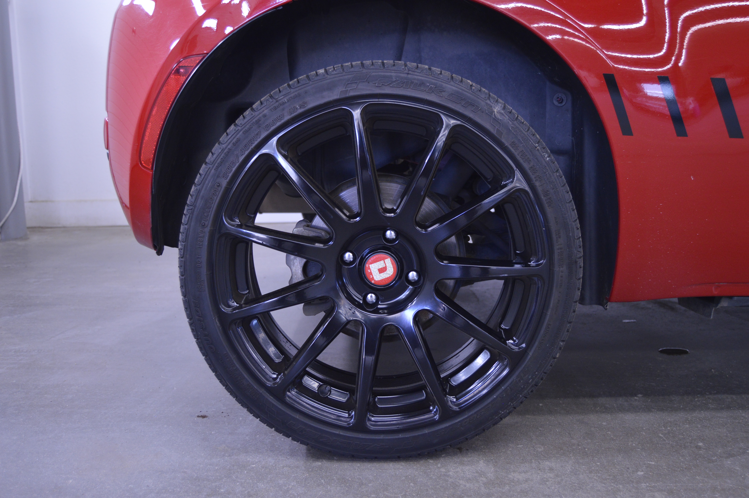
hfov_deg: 57.3
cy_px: 249
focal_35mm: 33
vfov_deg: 39.9
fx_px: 686
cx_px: 374
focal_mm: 22
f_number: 3.5
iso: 800
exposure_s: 1/80
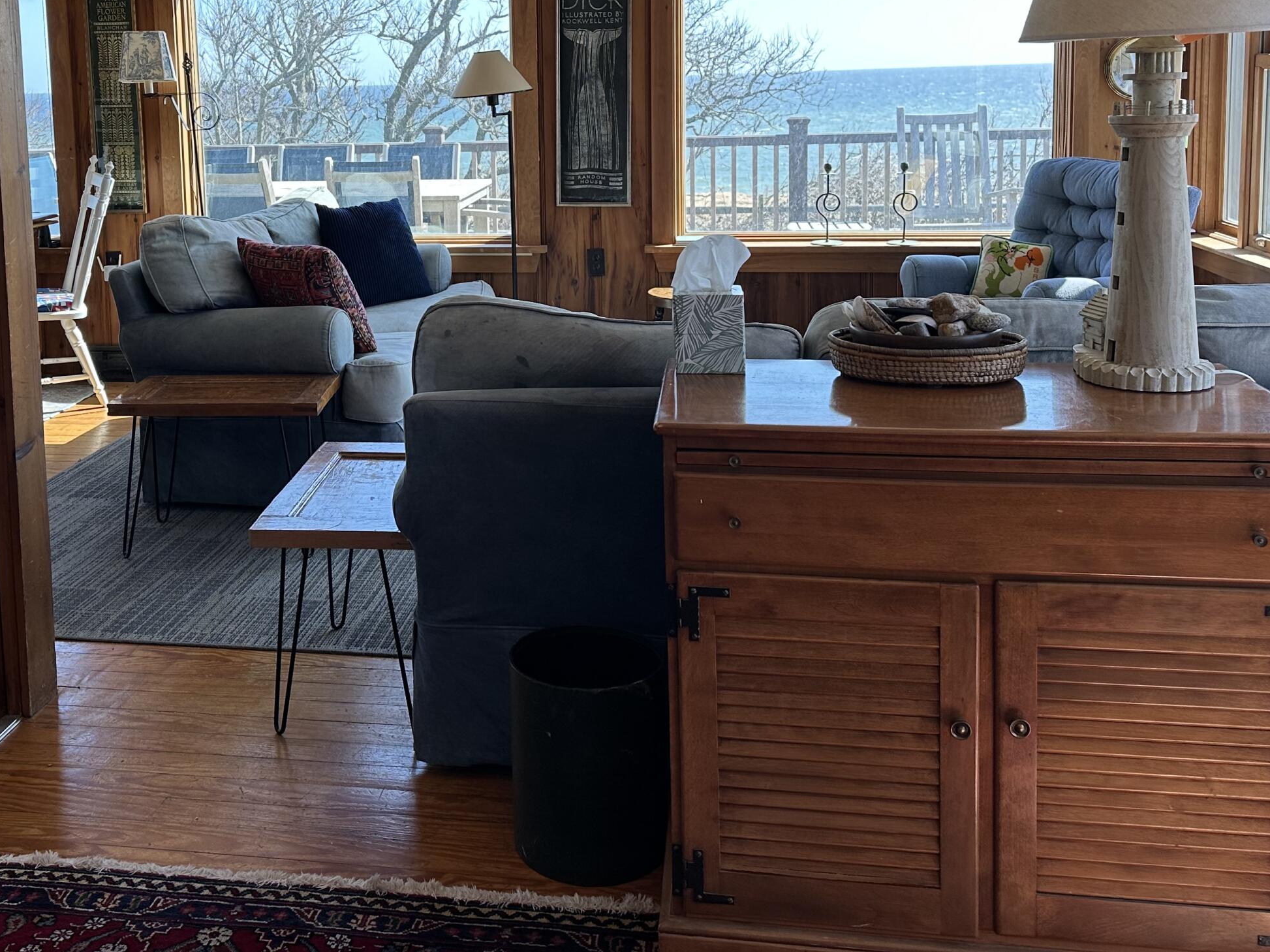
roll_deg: +1.4
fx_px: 1357
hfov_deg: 49.5
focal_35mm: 37
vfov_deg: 37.5
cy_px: 219
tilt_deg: -5.8
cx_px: 454
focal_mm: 6.86
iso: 80
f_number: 1.78
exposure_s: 1/415
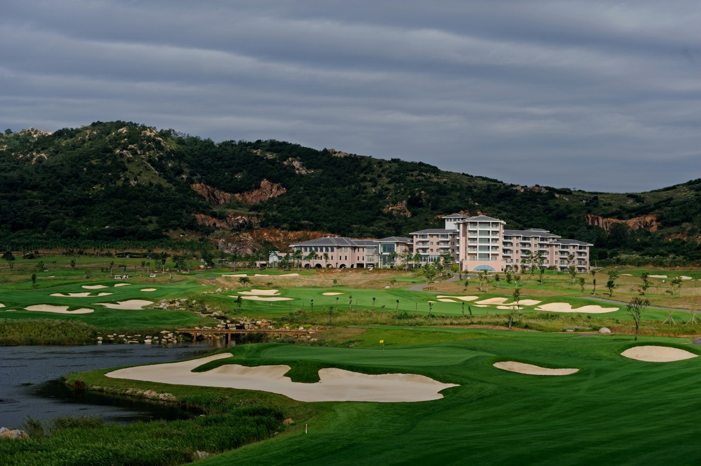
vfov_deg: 22.6
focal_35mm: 60
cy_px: 233
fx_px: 1168
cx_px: 350
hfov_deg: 33.4
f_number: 7.1
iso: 200
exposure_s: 1/800
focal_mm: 60
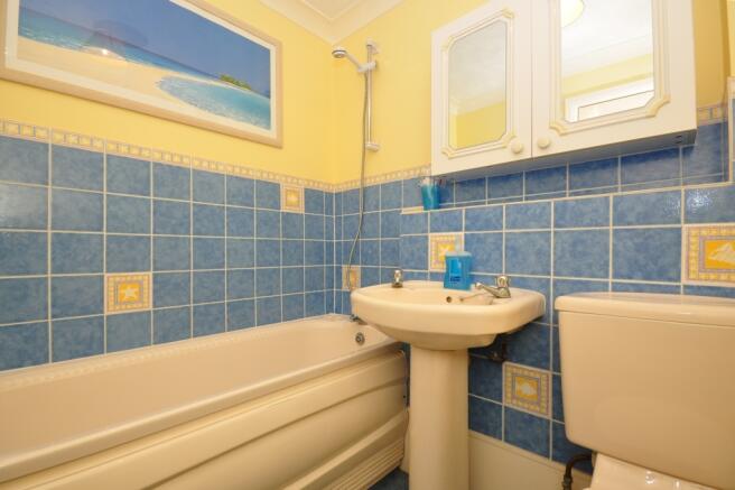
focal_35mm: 15
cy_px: 245
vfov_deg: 77.3
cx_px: 368
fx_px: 306
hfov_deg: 100.4
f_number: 11
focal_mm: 10
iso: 200
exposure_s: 1/3
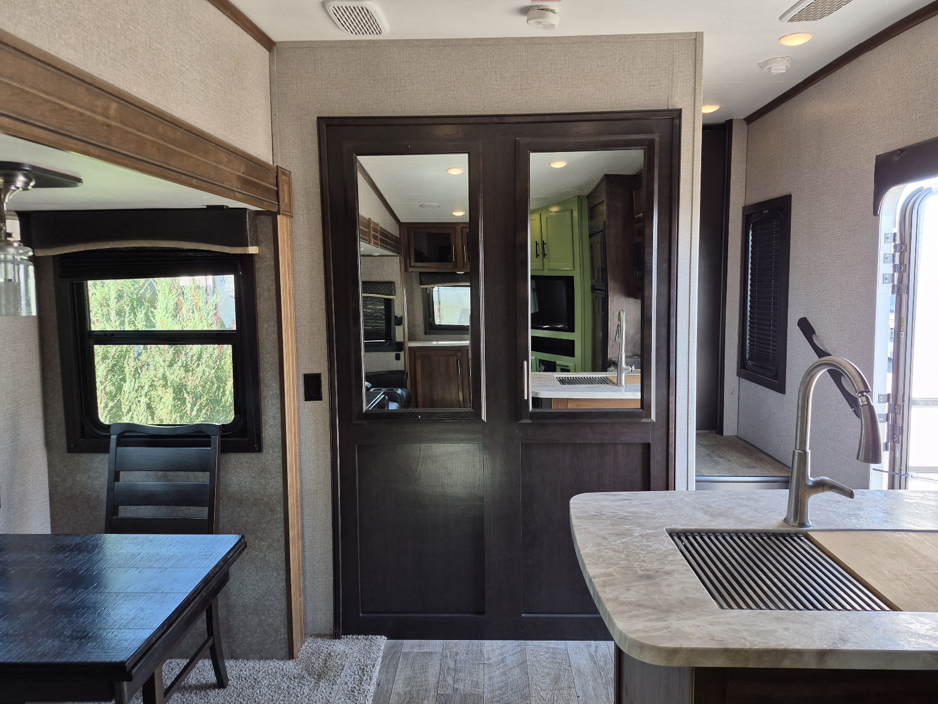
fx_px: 623
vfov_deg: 58.9
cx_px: 469
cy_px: 352
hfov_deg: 73.9
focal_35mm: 23
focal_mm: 5.4
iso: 64
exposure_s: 1/52.1
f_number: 1.8
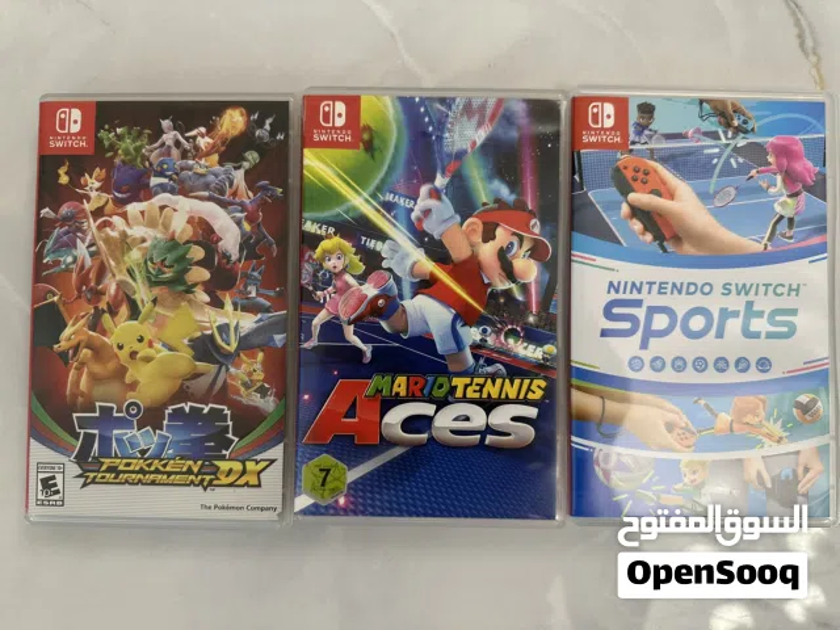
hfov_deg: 71.6
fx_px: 582
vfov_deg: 56.8
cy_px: 315
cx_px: 420
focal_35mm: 24
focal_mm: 6.86
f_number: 1.78
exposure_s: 1/50
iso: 160
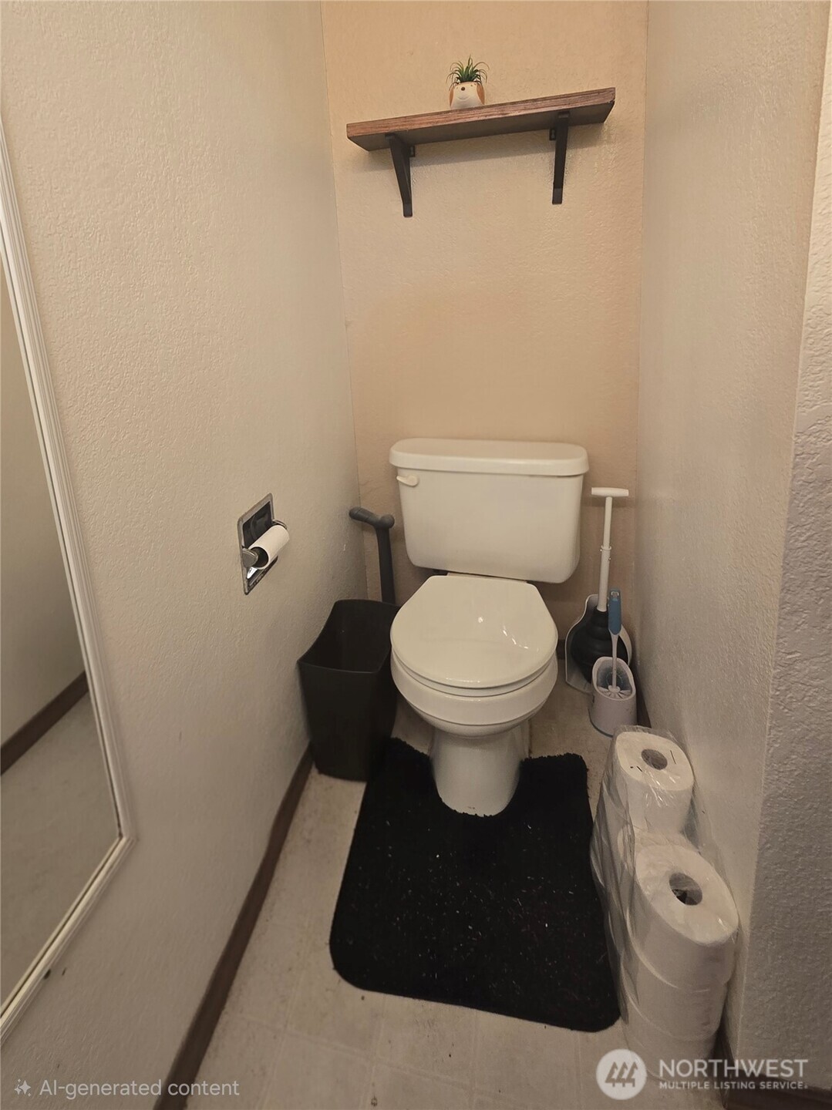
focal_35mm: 13
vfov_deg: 106.2
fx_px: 417
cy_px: 555
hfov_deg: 89.9
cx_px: 416
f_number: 2.2
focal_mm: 2.2
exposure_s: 1/60.2
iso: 125
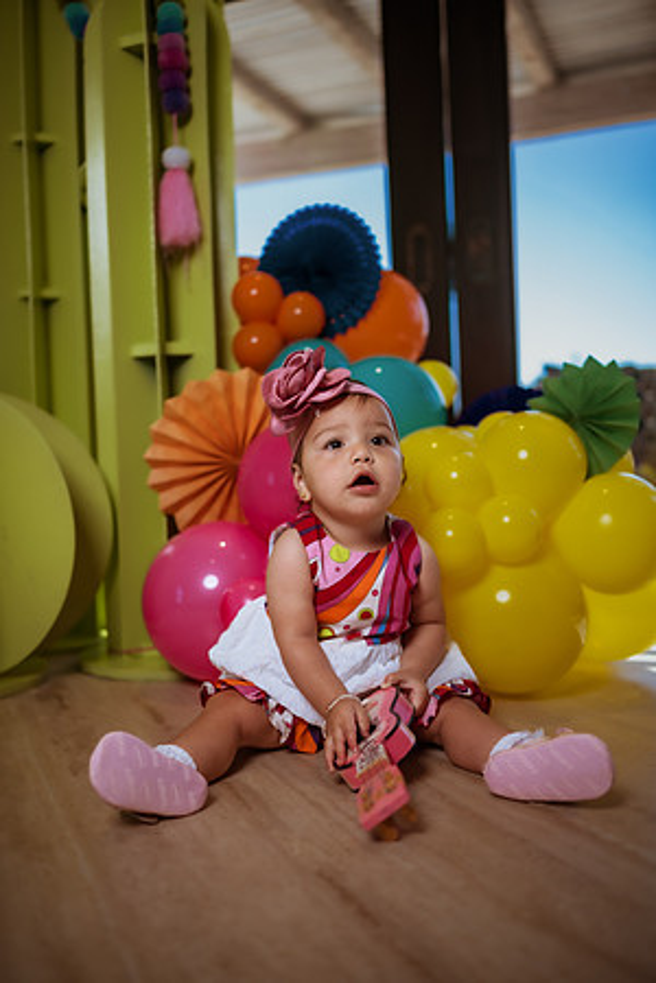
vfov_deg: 54.4
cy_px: 492
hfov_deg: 37.9
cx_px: 328
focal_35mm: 35
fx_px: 957
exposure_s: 1/1250
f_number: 1.8
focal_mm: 35
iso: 160
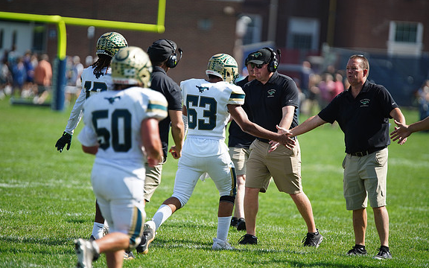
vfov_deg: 4.3
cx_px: 214
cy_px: 135
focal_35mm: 308
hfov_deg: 6.8
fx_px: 3601
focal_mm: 300
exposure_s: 1/3200
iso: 400
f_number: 2.8
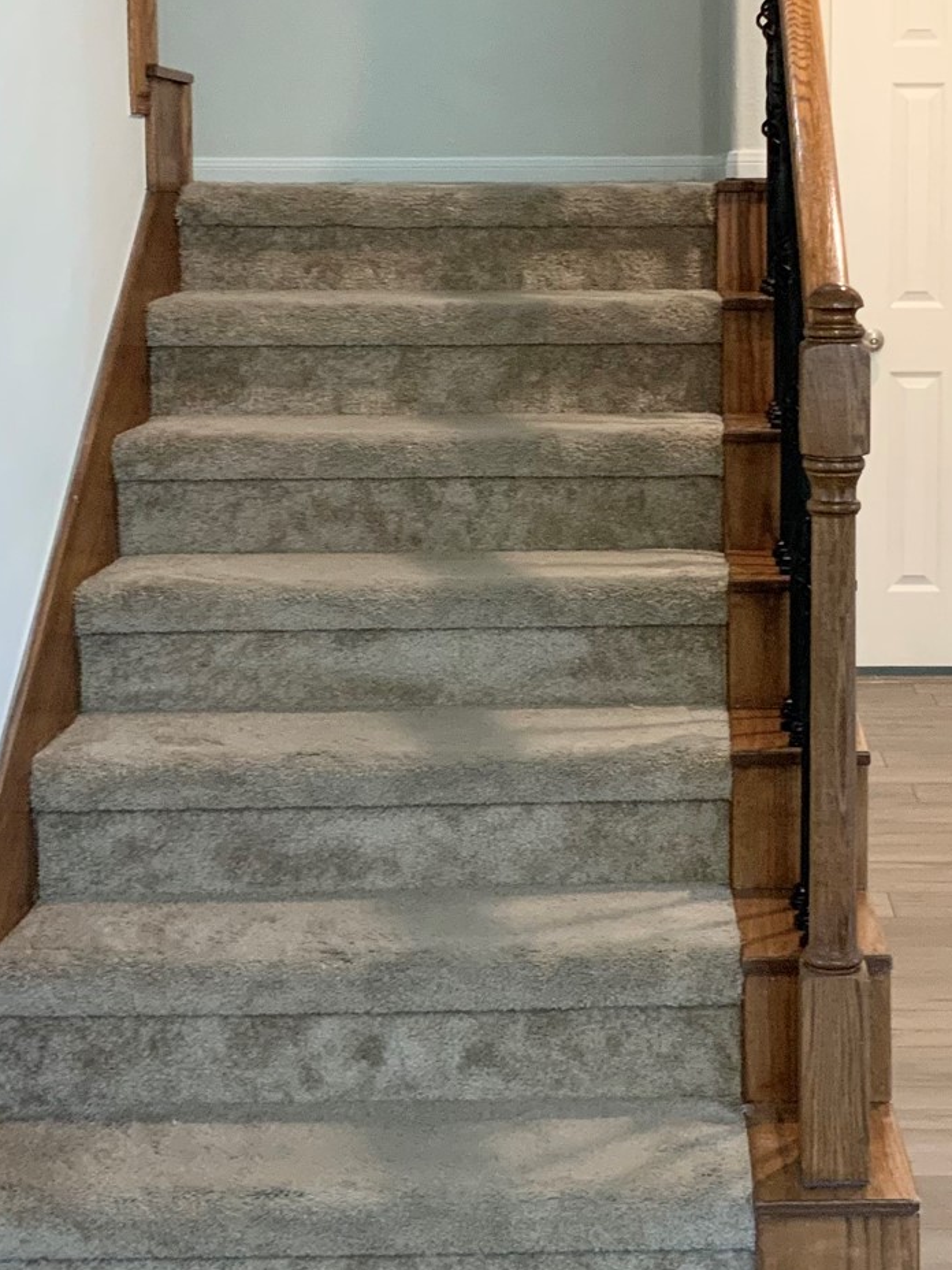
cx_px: 674
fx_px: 2347
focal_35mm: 64
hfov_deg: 22.8
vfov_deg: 30.0
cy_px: 389
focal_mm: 3
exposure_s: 1/60
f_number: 1.8
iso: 125
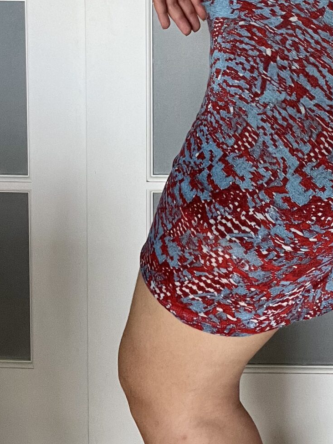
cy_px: -8
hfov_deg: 22.7
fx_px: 808
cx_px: 298
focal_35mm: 63
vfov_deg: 28.7
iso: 125
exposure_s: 1/60
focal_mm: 2.71
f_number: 2.2
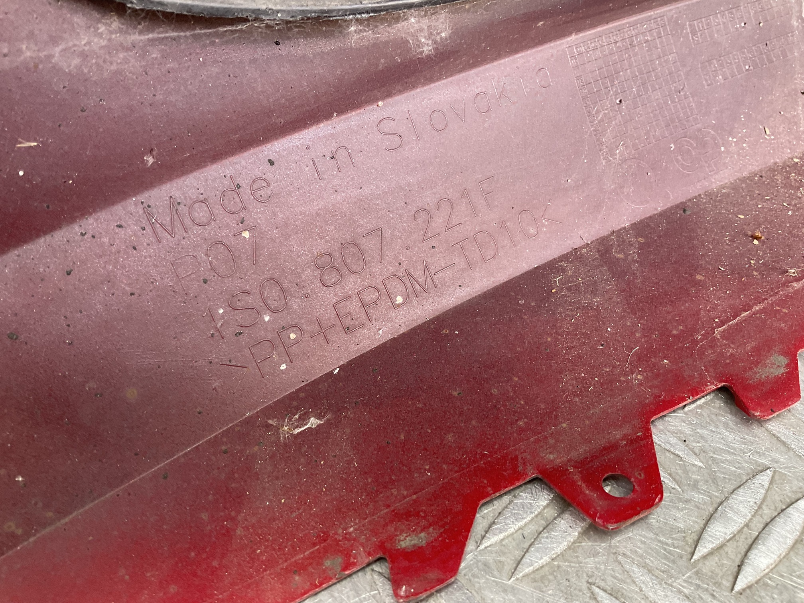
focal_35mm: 29
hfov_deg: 61.7
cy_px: 302
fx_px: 674
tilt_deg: -44.9
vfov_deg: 48.2
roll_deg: +1.6
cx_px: 402
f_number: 1.8
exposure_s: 1/50
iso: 80
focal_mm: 3
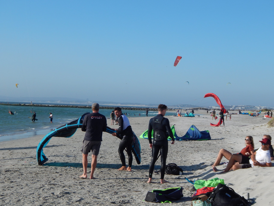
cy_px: 103
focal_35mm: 76
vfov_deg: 19.4
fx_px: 602
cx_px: 137
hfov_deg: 25.7
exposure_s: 1/1250
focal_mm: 13.5
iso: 125
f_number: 4.2
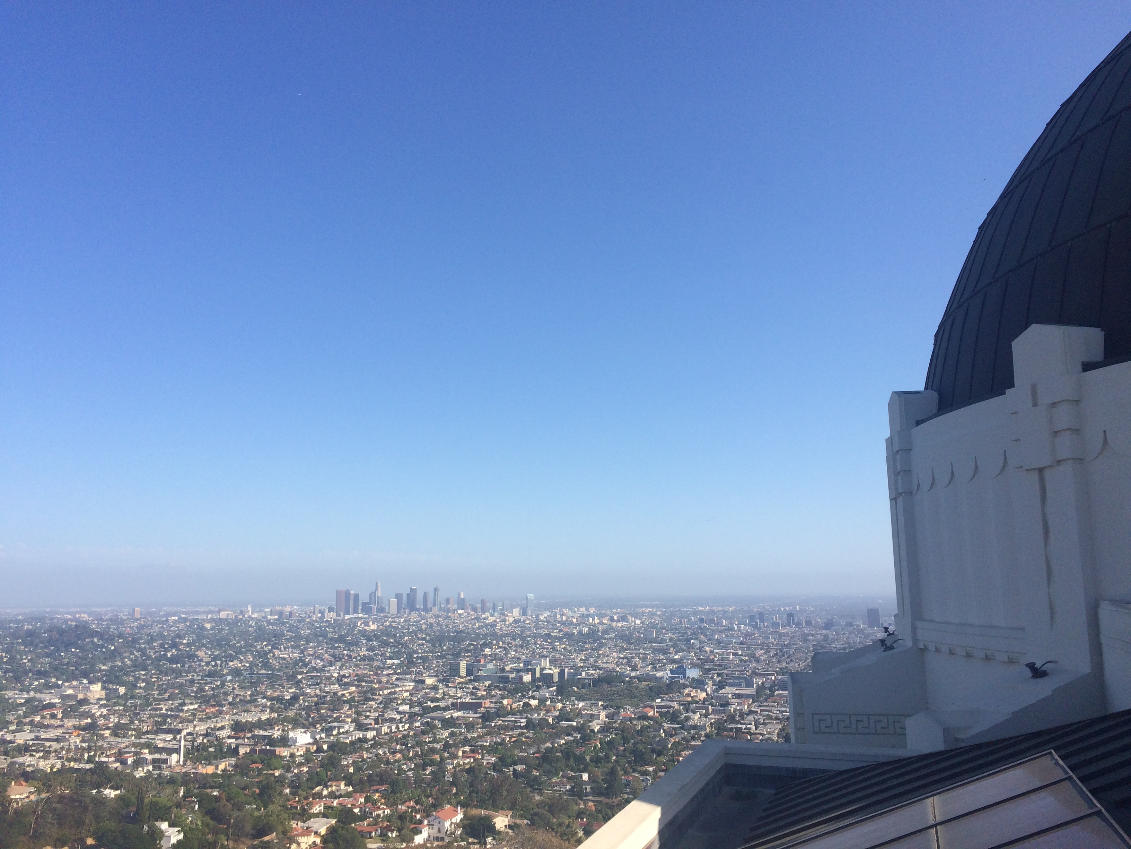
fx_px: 948
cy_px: 424
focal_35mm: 29
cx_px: 566
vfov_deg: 48.2
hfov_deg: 61.7
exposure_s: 1/2415
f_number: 2.2
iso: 32
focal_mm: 4.15
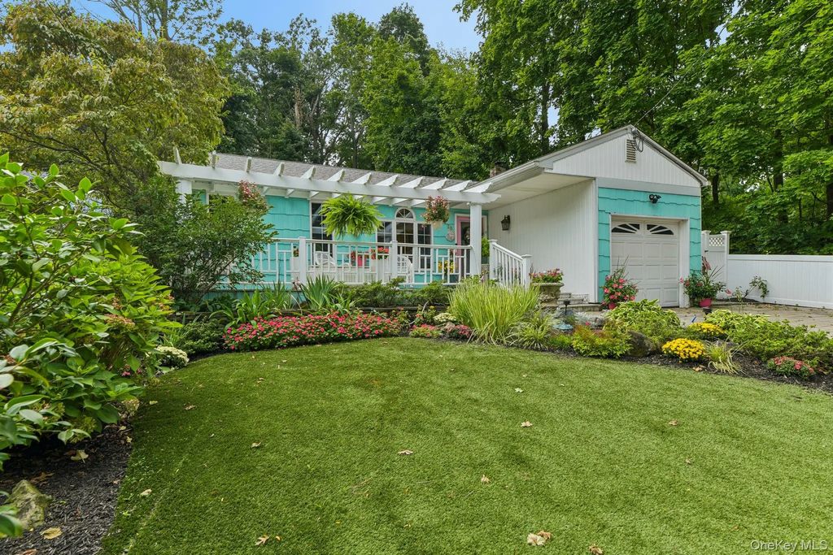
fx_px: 440
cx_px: 416
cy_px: 278
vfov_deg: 64.6
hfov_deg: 86.9
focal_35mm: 19
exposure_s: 1/80
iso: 125
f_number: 9
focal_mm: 19
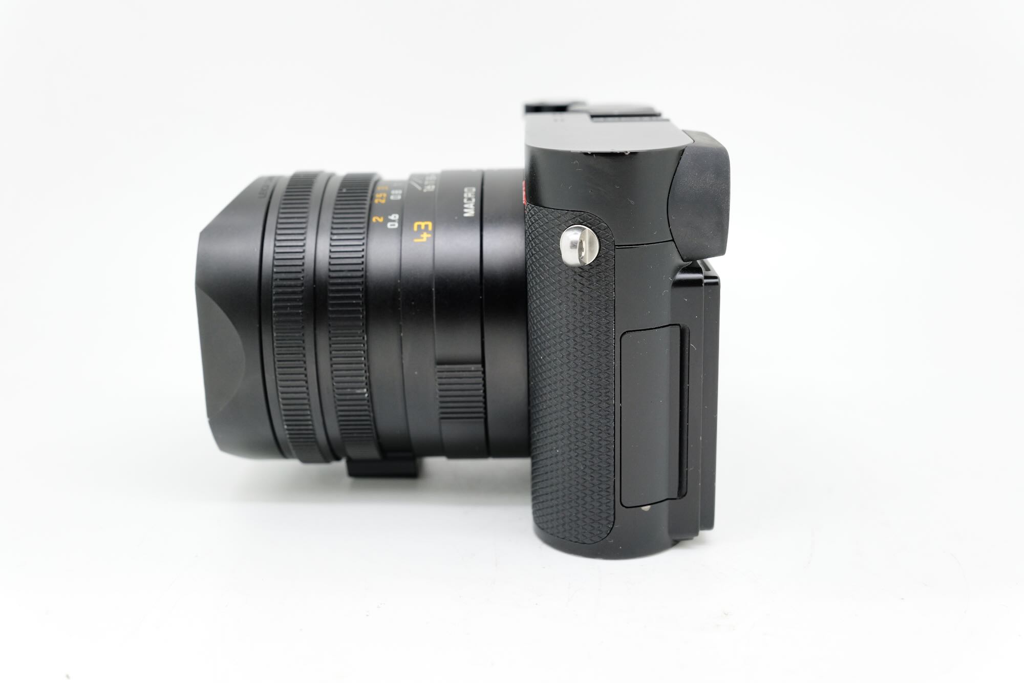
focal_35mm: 43
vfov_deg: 31.2
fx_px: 1223
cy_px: 342
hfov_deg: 45.4
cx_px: 512
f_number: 9
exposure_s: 1/60
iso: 800
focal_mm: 43
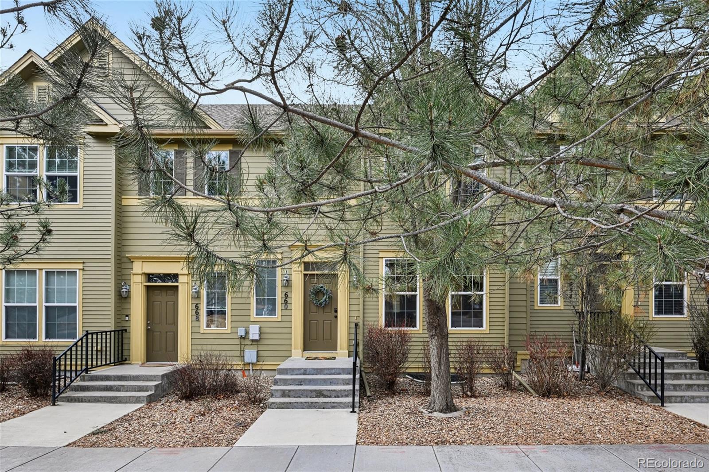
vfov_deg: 65.9
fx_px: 364
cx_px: 354
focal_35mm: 18
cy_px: 236
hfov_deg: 88.4
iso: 64
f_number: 11
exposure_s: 1/25
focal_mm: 18.5
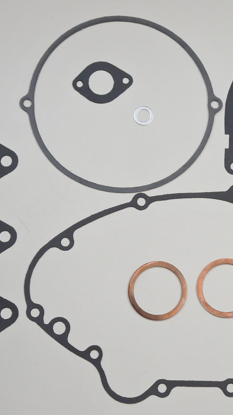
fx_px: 934
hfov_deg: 14.1
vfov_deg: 25.0
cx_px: 186
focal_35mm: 85
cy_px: 208
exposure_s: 1/125
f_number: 4.8
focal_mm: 20.1
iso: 800
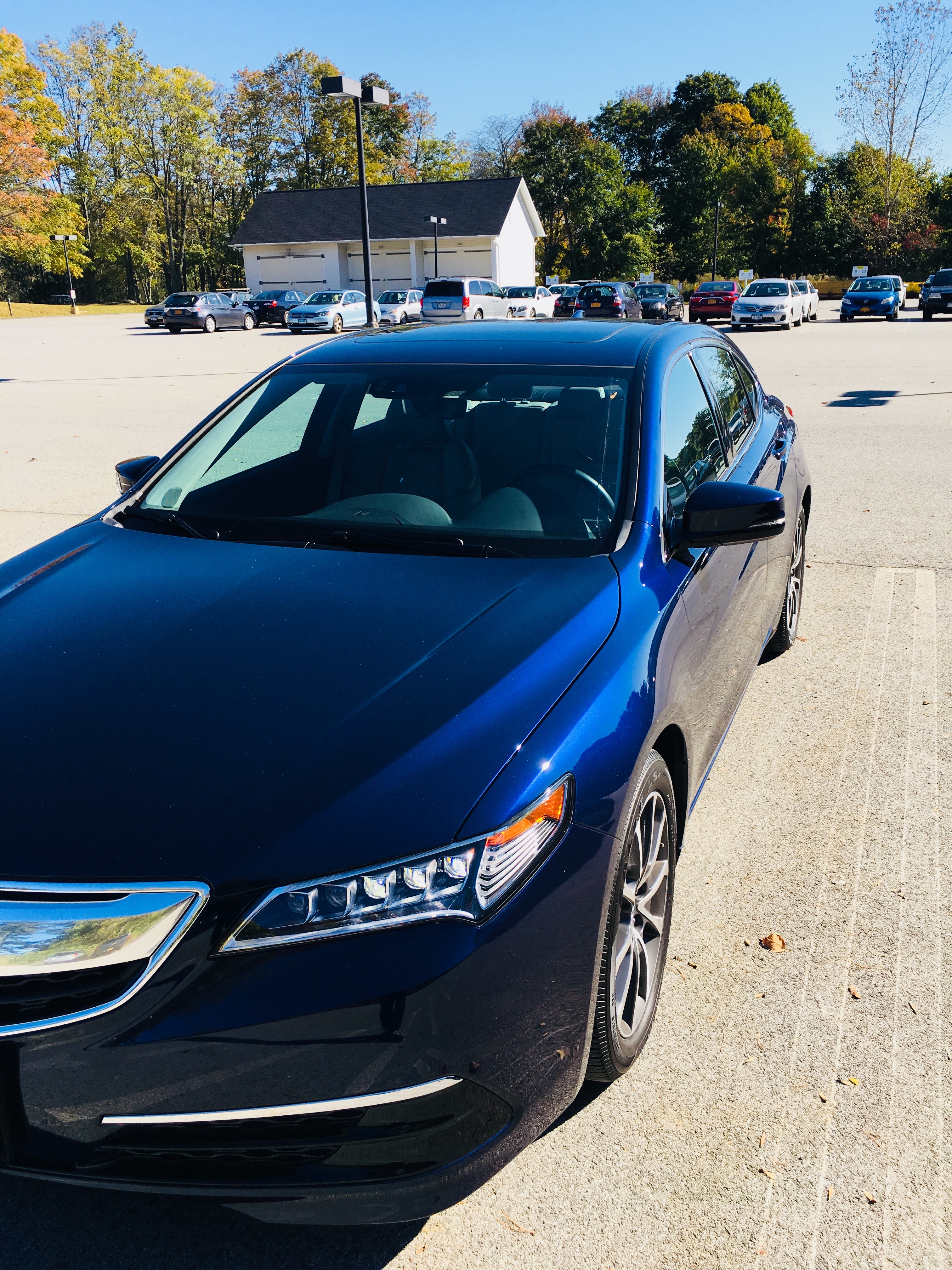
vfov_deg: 61.7
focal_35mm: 29
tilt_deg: -19.6
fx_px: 1063
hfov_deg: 48.2
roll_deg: +1.9
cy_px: 635
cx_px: 476
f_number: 2.2
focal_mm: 4.15
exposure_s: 1/1068
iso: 25
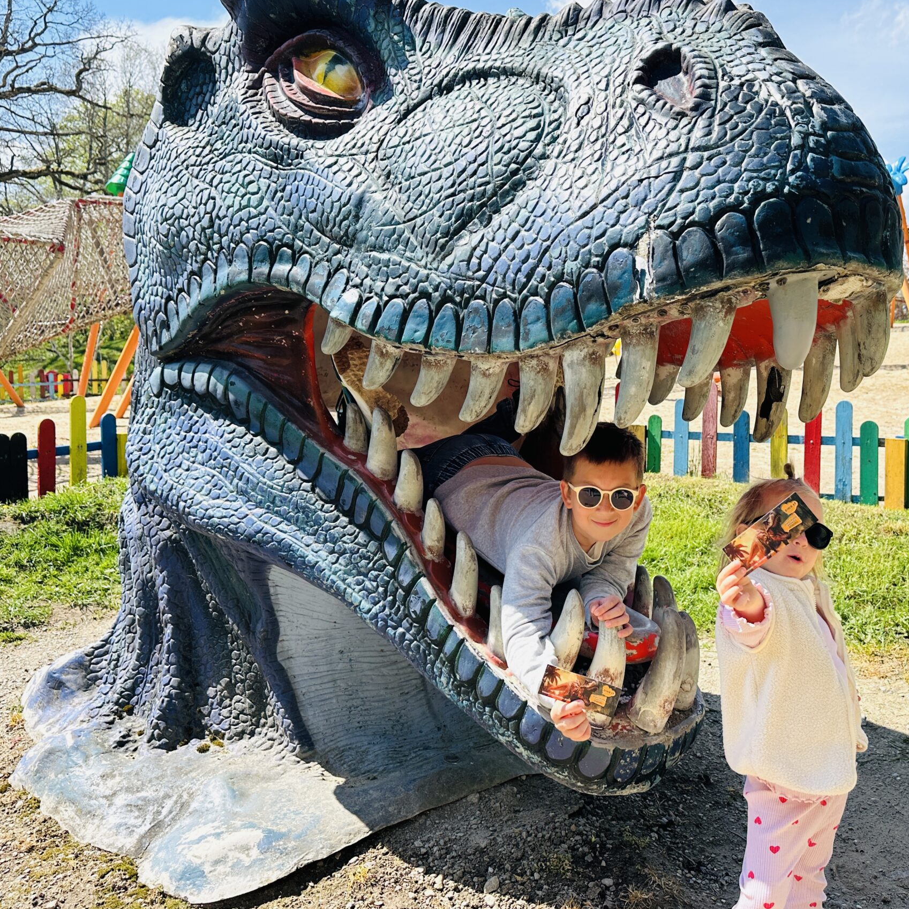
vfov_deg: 51.1
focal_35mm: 32
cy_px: 420
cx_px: 583
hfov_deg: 50.4
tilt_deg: -1.9
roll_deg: -0.7
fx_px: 951
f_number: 1.78
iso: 80
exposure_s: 1/2591
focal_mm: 6.86
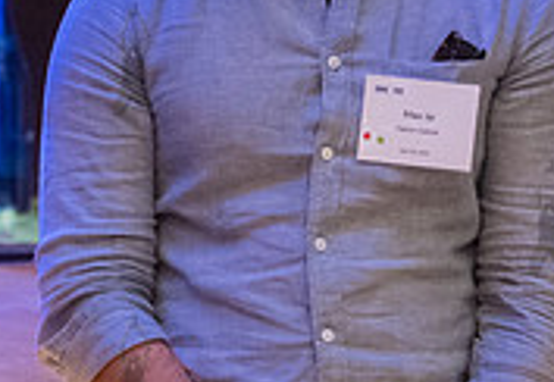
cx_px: 140
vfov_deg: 4.8
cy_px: 44
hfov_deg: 7.0
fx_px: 4556
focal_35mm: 293
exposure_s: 1/125
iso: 8000
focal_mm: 80
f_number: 3.2
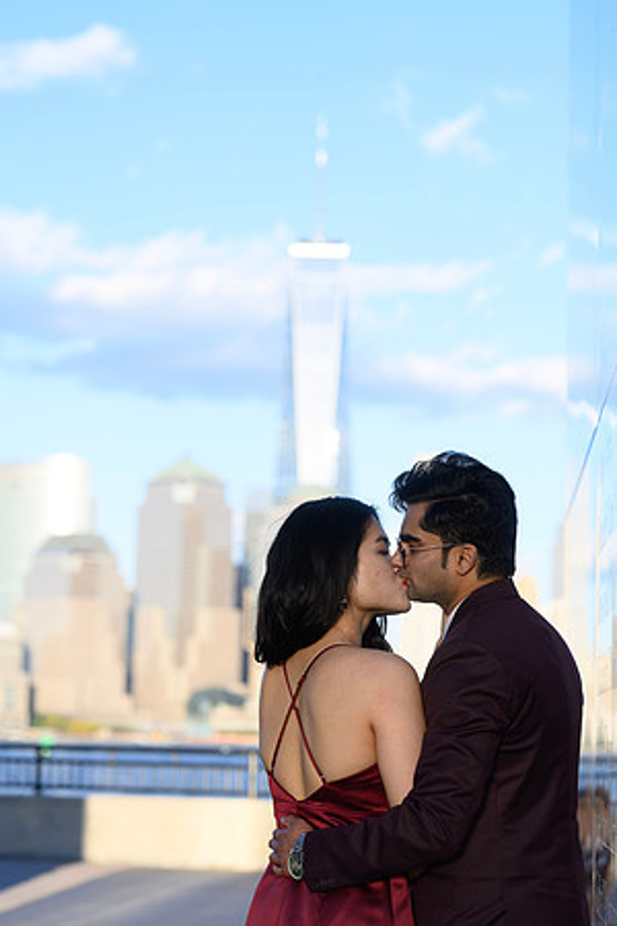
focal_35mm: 85
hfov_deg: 16.1
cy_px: 463
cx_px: 308
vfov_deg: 23.9
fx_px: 2185
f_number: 4
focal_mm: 85
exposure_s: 1/500
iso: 160
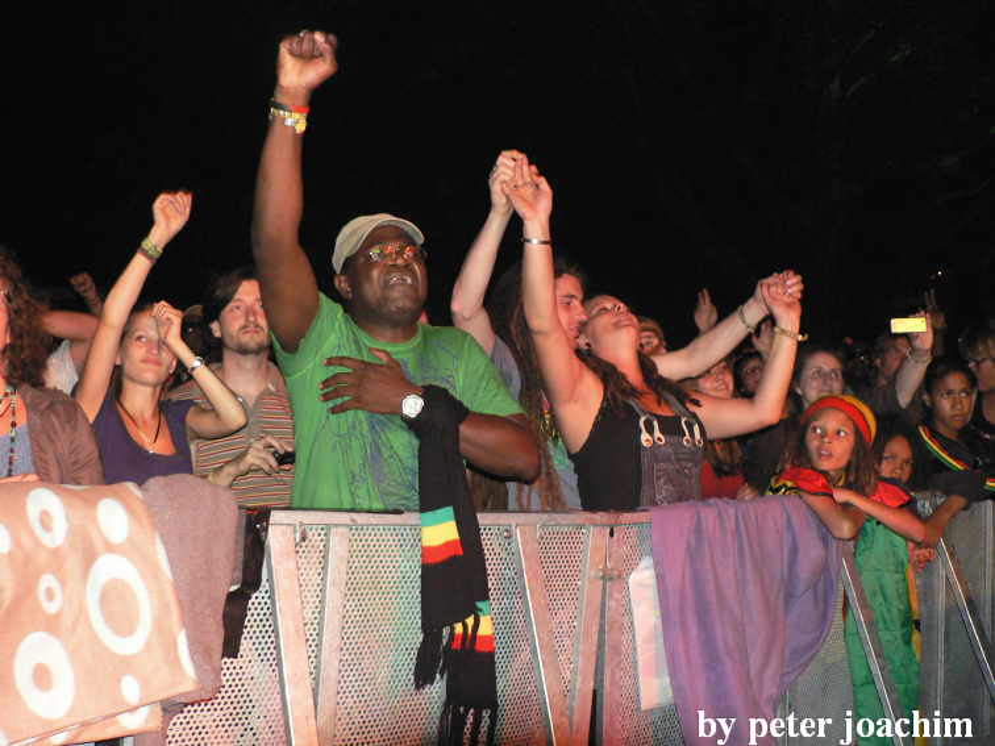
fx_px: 1006
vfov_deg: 40.7
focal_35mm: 35
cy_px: 373
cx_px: 498
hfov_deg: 52.6
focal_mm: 6
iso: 300
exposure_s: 1/60
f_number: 2.8
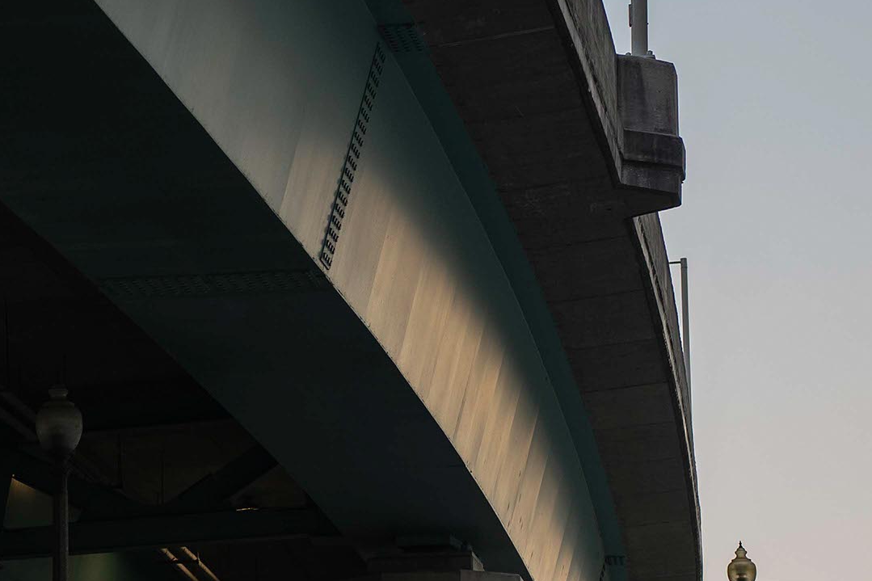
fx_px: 3366
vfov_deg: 9.8
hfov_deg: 14.3
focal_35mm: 139
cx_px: -149
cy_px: 487
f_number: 2.8
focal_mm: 50
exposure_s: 1/160
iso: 100
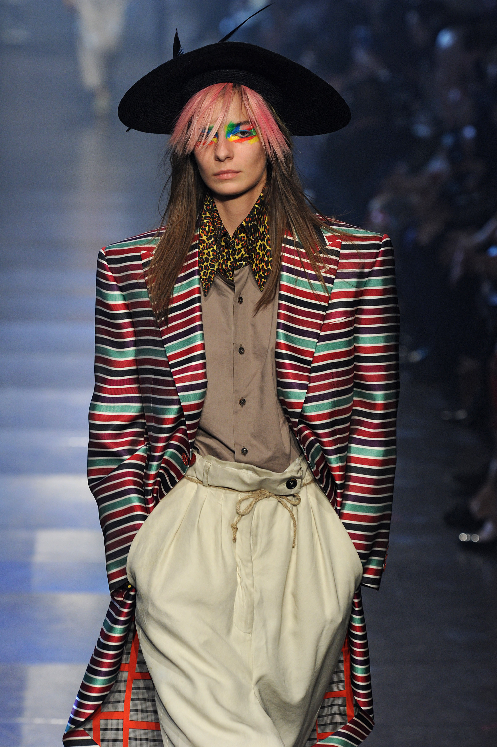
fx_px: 3836
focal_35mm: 185
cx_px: 248
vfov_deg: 11.1
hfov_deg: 7.4
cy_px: 374
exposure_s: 1/500
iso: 1600
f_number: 5.6
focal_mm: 185
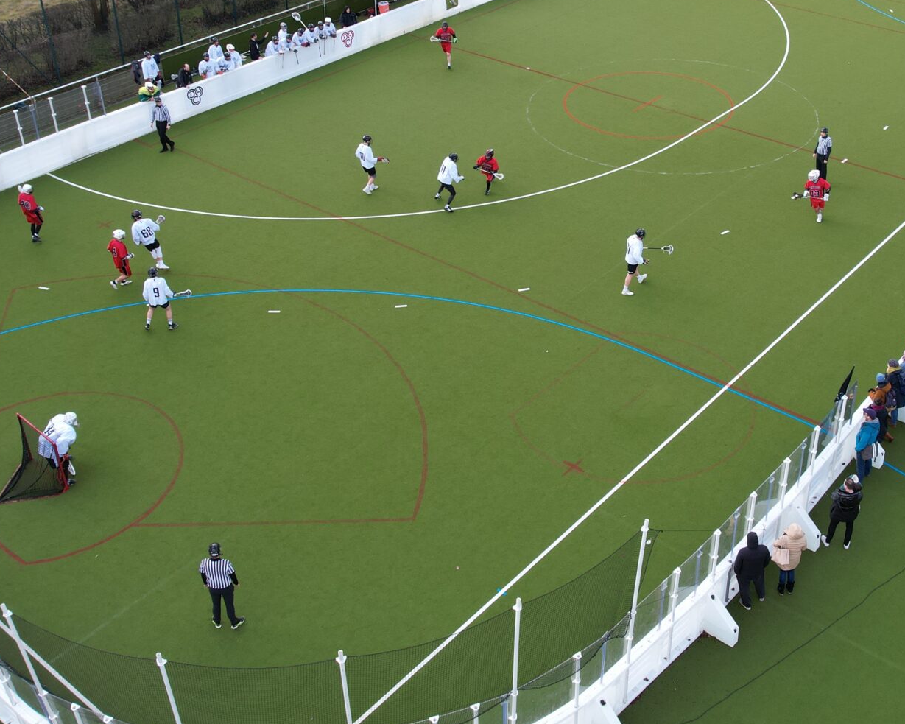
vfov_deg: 34.6
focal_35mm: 43
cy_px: 252
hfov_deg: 42.7
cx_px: 543
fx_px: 1152
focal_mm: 8.38
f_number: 2.8
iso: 100
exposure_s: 1/350
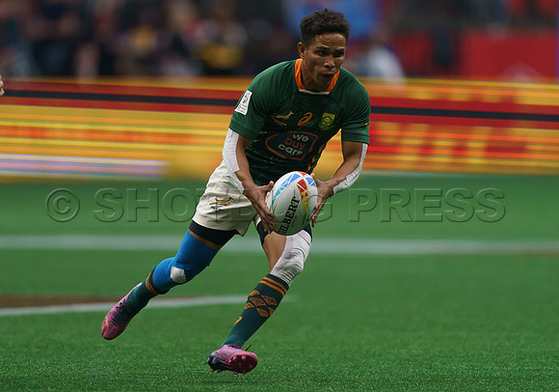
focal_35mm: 721
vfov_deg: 2.0
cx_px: 227
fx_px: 11368
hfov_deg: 2.8
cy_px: 175
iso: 3200
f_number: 4
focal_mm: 600
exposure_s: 1/3200
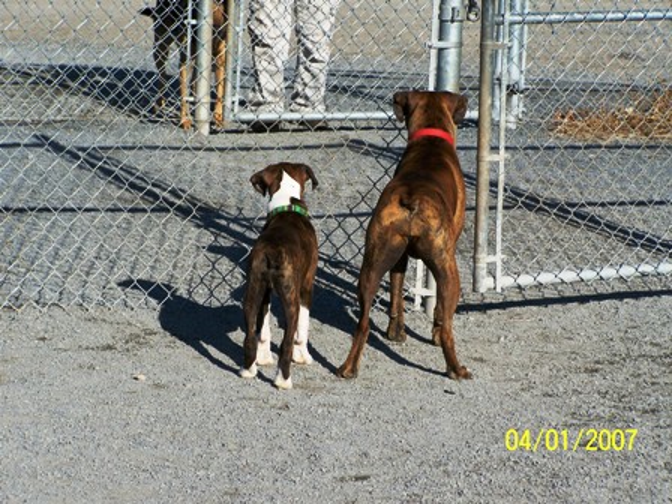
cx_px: 336
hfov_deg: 14.2
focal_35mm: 139
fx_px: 2698
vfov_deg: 10.7
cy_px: 252
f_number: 4.5
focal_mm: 23.1
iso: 80
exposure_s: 1/640
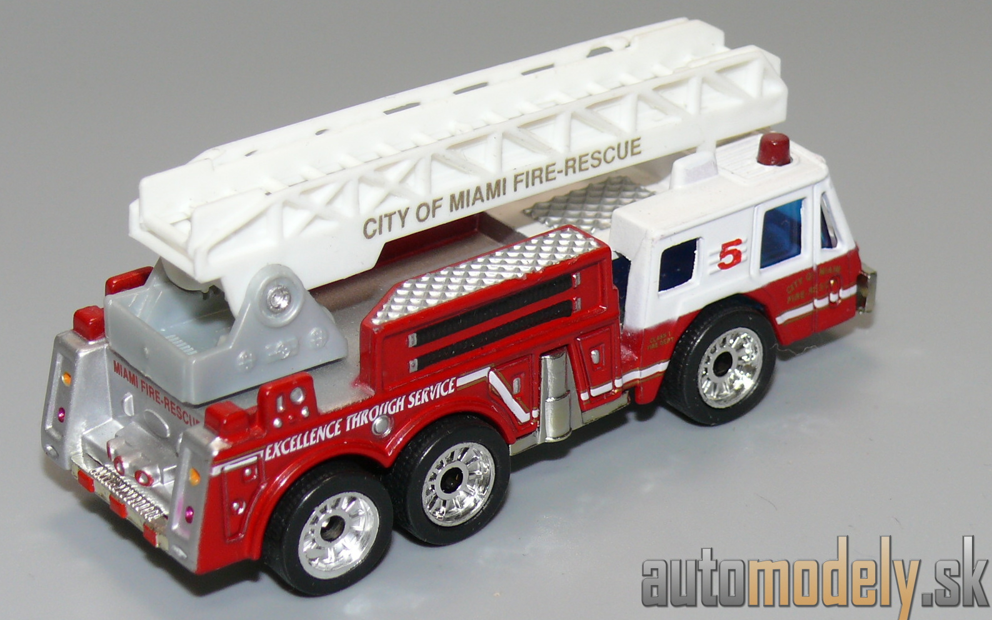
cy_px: 256
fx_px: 2947
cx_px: 498
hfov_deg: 19.1
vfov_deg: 12.0
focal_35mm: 109
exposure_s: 1/30
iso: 100
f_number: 4
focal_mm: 13.4
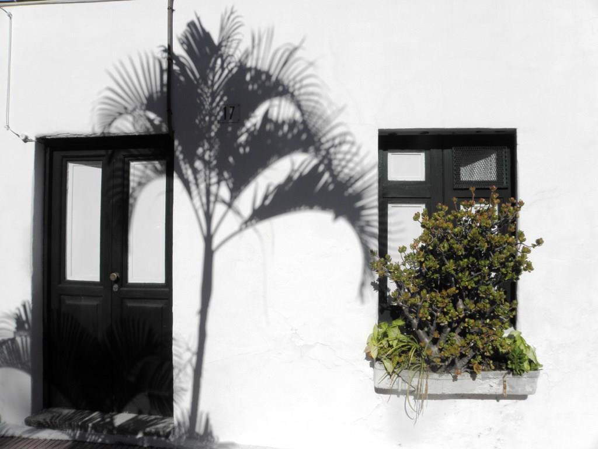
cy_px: 224
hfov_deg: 67.3
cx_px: 299
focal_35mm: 26
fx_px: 449
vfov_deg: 53.1
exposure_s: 1/1250
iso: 64
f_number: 5.6
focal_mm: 4.6
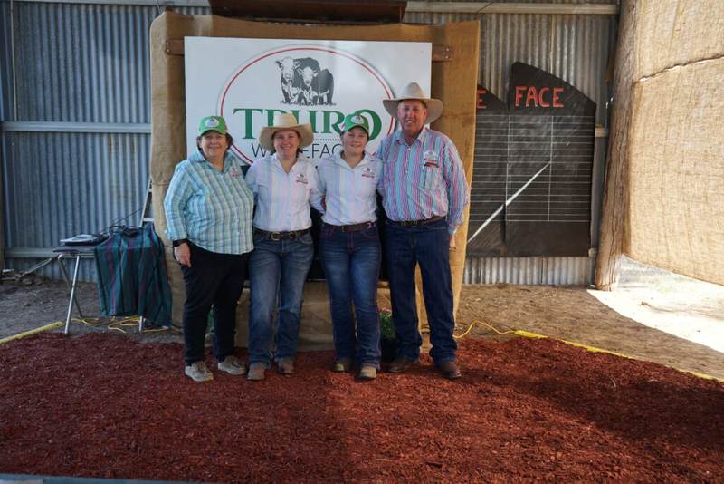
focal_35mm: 35
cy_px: 242
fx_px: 704
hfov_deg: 54.4
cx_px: 362
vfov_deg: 37.9
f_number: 4
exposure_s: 1/160
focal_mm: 35
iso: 250
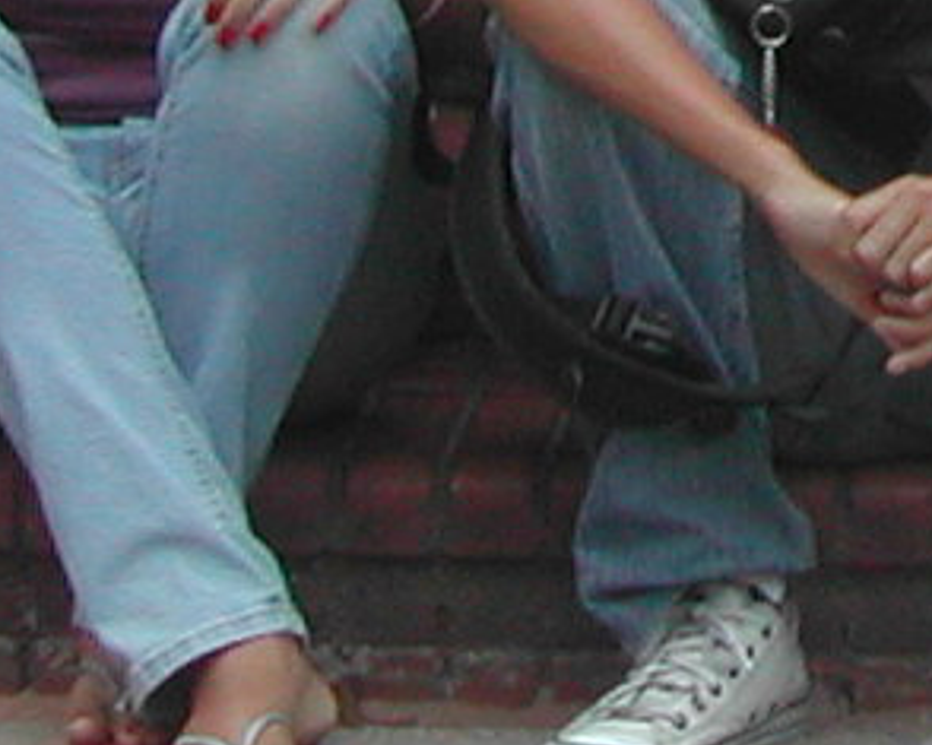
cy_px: -1144
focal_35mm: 388
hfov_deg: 4.9
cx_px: 1636
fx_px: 10699
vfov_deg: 3.9
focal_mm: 12.2
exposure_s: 1/240
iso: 100
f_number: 3.4
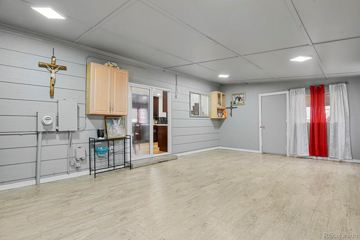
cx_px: 180
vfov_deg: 70.4
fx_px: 170
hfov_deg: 93.3
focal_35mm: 17
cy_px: 120
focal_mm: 17
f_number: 8
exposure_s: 4
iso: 250
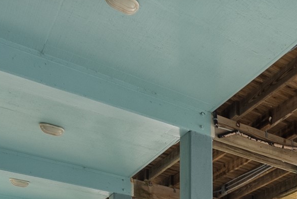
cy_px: 352
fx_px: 487
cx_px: 379
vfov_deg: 18.4
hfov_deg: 28.3
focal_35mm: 59
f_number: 8
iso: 1000
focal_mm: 16
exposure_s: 1/30
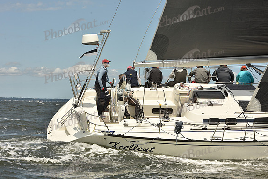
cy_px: 89
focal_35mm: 83
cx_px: 134
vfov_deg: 16.5
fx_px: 618
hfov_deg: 24.5
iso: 250
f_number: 11
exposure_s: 1/800
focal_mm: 82
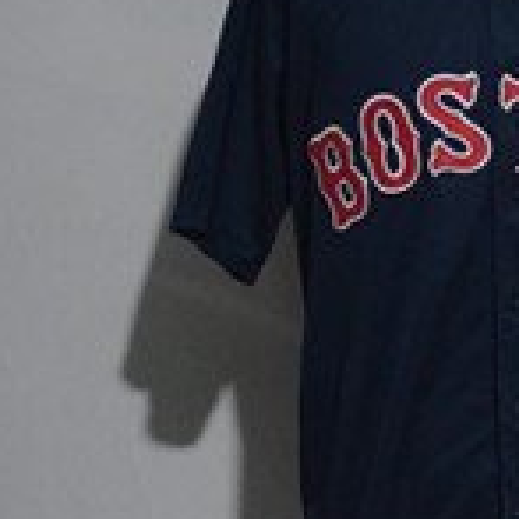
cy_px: 249
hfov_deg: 8.3
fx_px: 3511
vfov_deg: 8.5
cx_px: 752
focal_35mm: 207
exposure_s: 1/60
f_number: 4.5
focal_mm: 48
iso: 4000
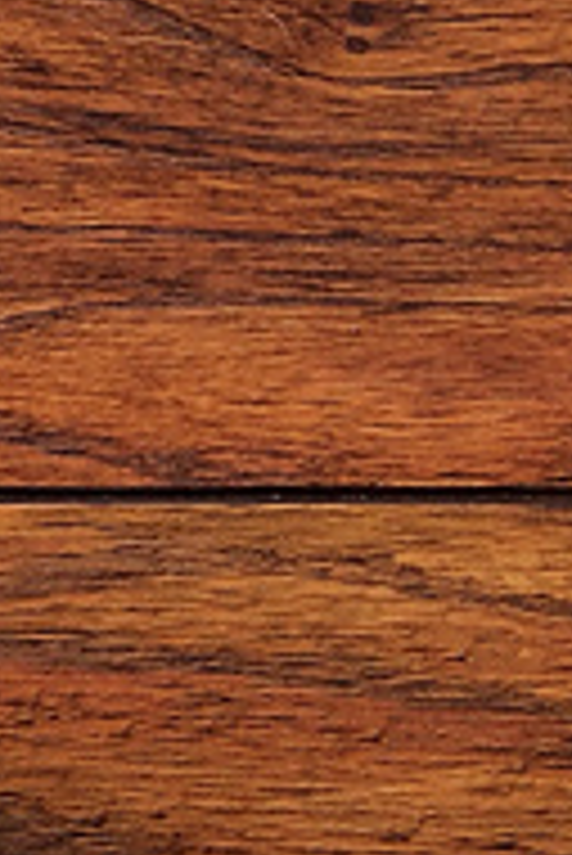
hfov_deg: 11.0
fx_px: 2498
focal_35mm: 105
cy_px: 824
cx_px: -815
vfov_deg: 19.0
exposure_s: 1/60
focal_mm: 4.12
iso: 40
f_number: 2.2
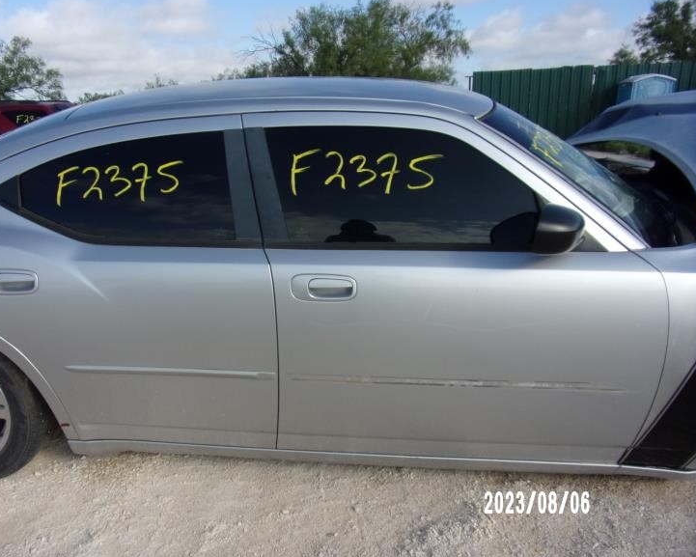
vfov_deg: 54.9
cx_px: 318
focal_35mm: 26
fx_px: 536
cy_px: 277
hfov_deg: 65.9
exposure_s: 1/950
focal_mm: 4.3
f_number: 3.3
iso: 80
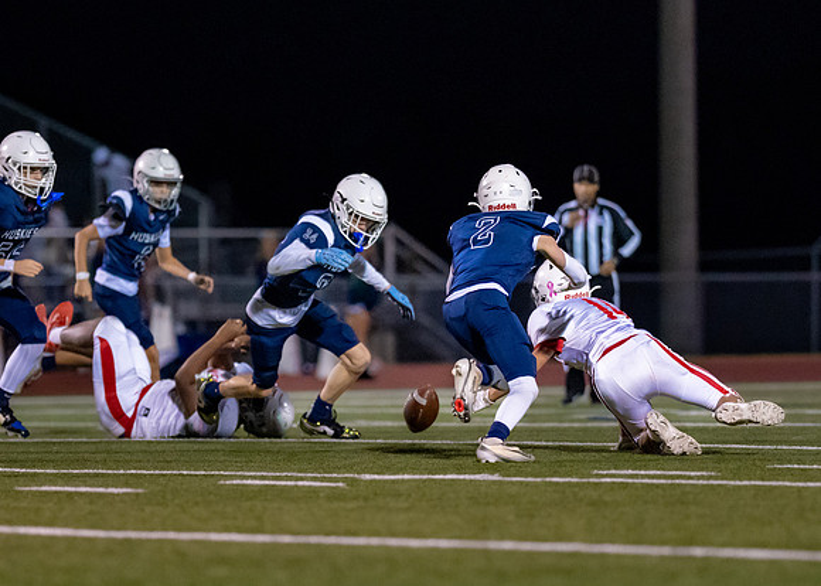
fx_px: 7165
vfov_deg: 4.7
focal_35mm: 307
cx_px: 404
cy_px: 352
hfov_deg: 6.6
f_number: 1.8
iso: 3200
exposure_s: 1/1600
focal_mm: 135
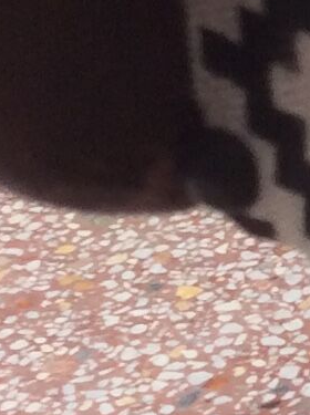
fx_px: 2646
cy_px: -266
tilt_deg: -19.8
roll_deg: +2.8
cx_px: 1047
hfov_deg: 6.0
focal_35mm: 221
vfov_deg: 8.7
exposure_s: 1/33
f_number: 2.4
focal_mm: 3.3
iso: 40
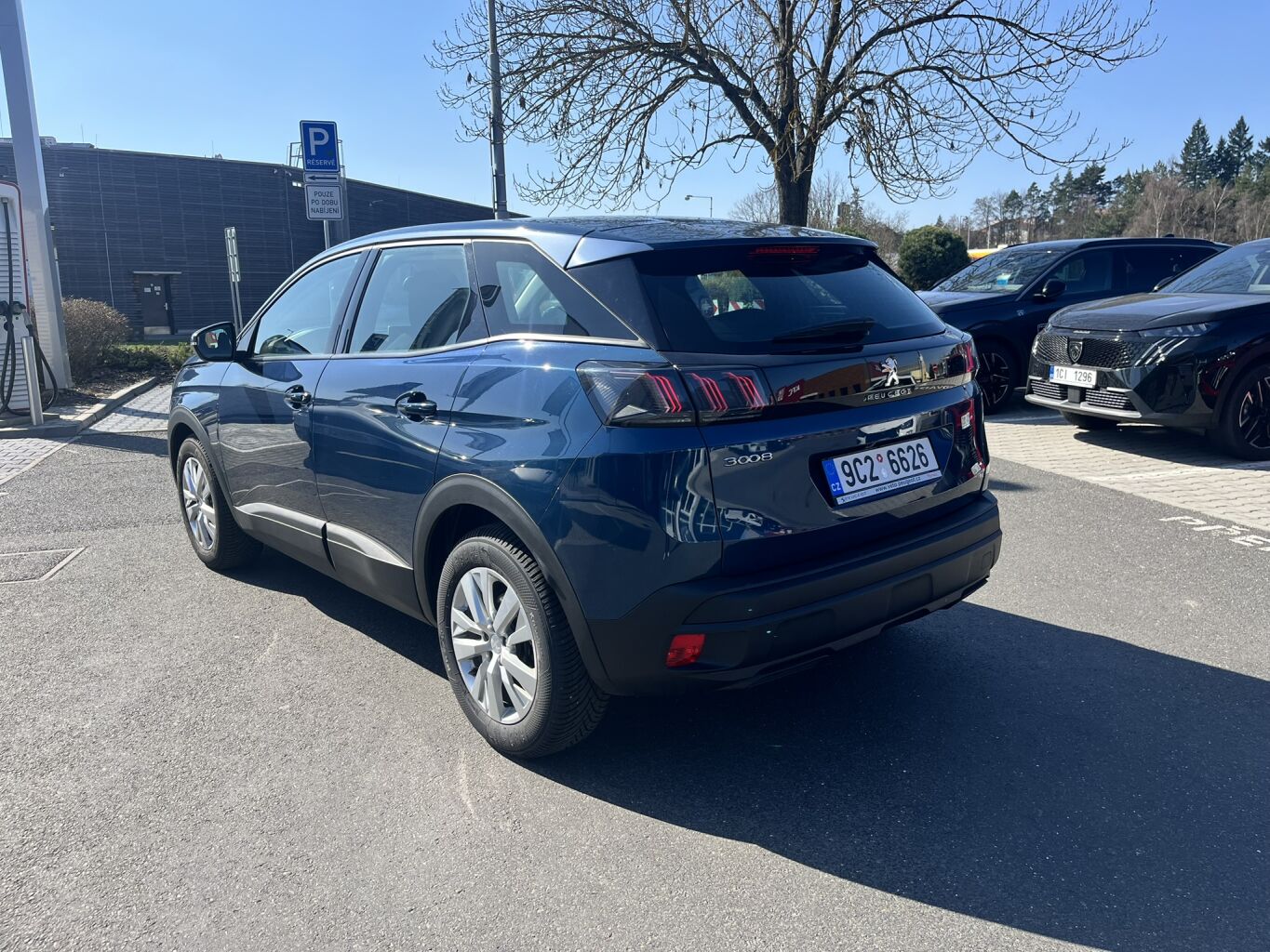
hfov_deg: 67.3
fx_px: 954
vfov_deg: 53.1
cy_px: 476
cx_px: 635
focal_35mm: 26
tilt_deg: -12.2
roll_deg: +0.4
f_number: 1.6
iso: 50
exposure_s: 1/1890
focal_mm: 5.1
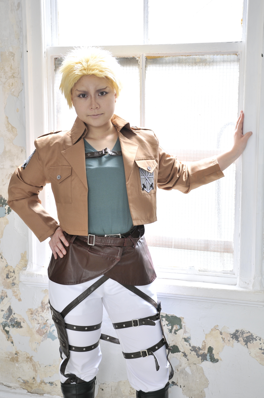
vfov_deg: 37.9
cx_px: 132
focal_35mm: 52
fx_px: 579
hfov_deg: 25.7
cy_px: 199
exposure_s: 1/200
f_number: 2.8
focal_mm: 35
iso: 200
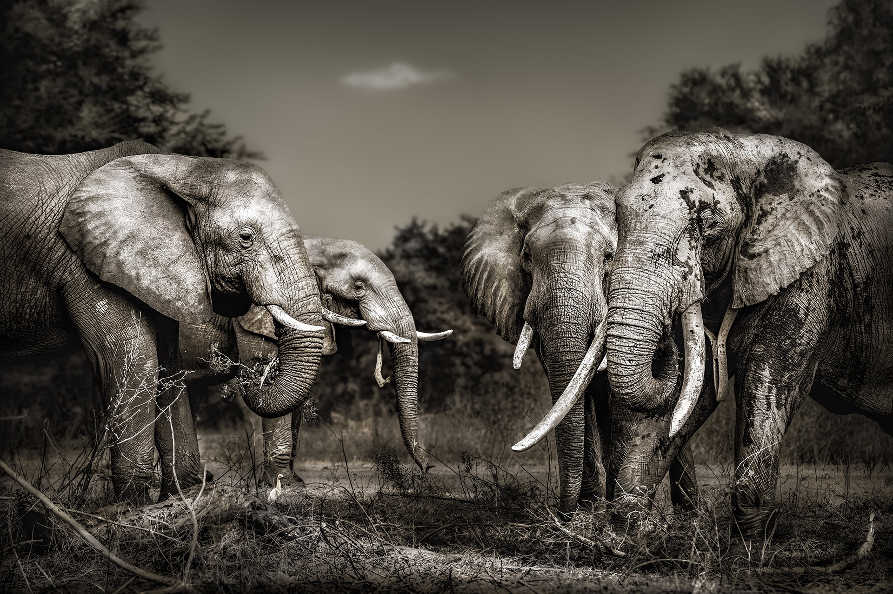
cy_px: 297
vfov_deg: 5.1
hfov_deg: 7.6
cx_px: 446
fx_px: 6692
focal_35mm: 270
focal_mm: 270
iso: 1250
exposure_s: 1/1000
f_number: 9
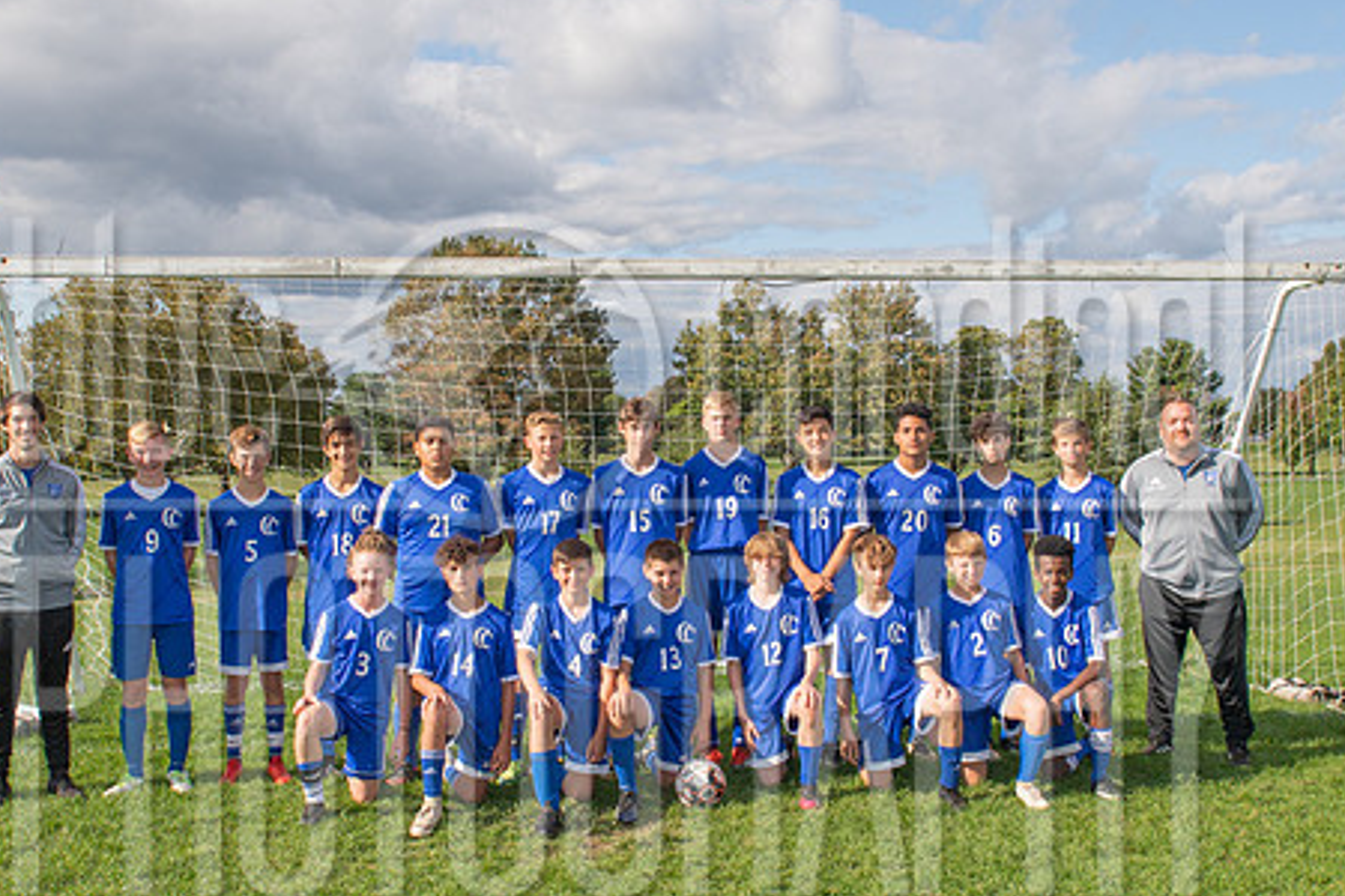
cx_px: 662
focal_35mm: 42
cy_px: 531
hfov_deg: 46.4
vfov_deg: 31.8
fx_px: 1569
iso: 180
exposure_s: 1/250
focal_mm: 24
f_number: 11
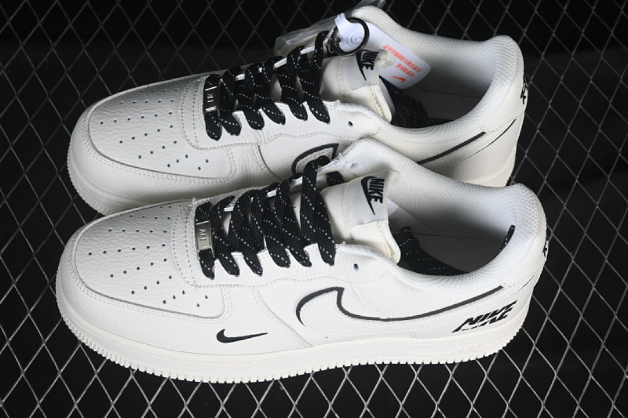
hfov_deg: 27.0
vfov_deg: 18.2
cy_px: 209
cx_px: 314
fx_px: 1308
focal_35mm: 75
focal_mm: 50
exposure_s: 1/100
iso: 160
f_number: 7.1
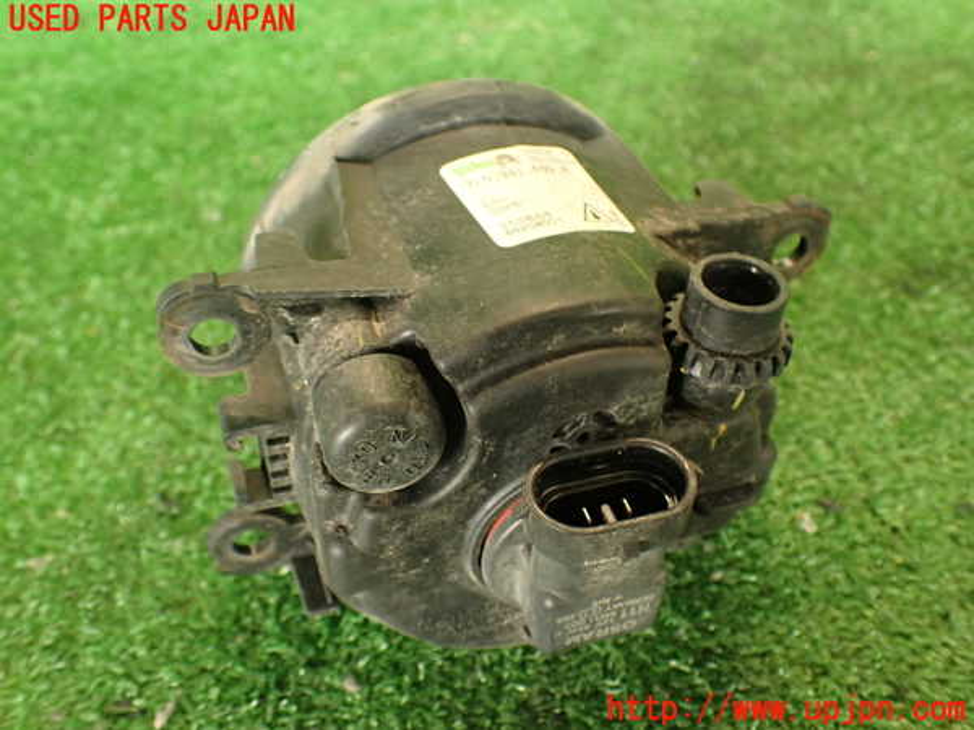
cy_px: 365
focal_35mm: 32
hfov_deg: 56.8
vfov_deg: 44.2
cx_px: 487
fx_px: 900
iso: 320
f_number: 2.4
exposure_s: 1/30
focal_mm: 5.79
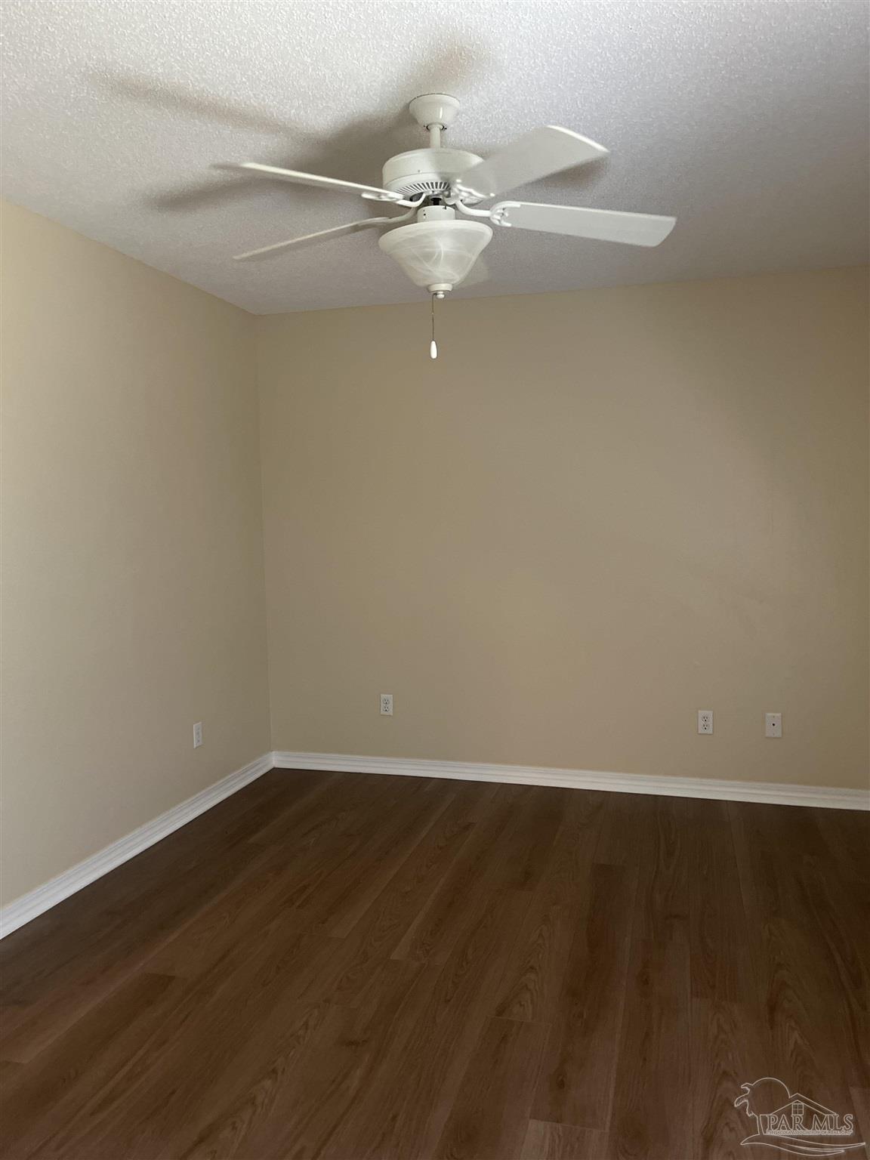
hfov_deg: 53.1
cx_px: 435
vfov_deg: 67.3
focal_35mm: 26
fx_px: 871
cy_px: 580
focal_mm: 5.1
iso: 320
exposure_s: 1/60
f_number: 1.6
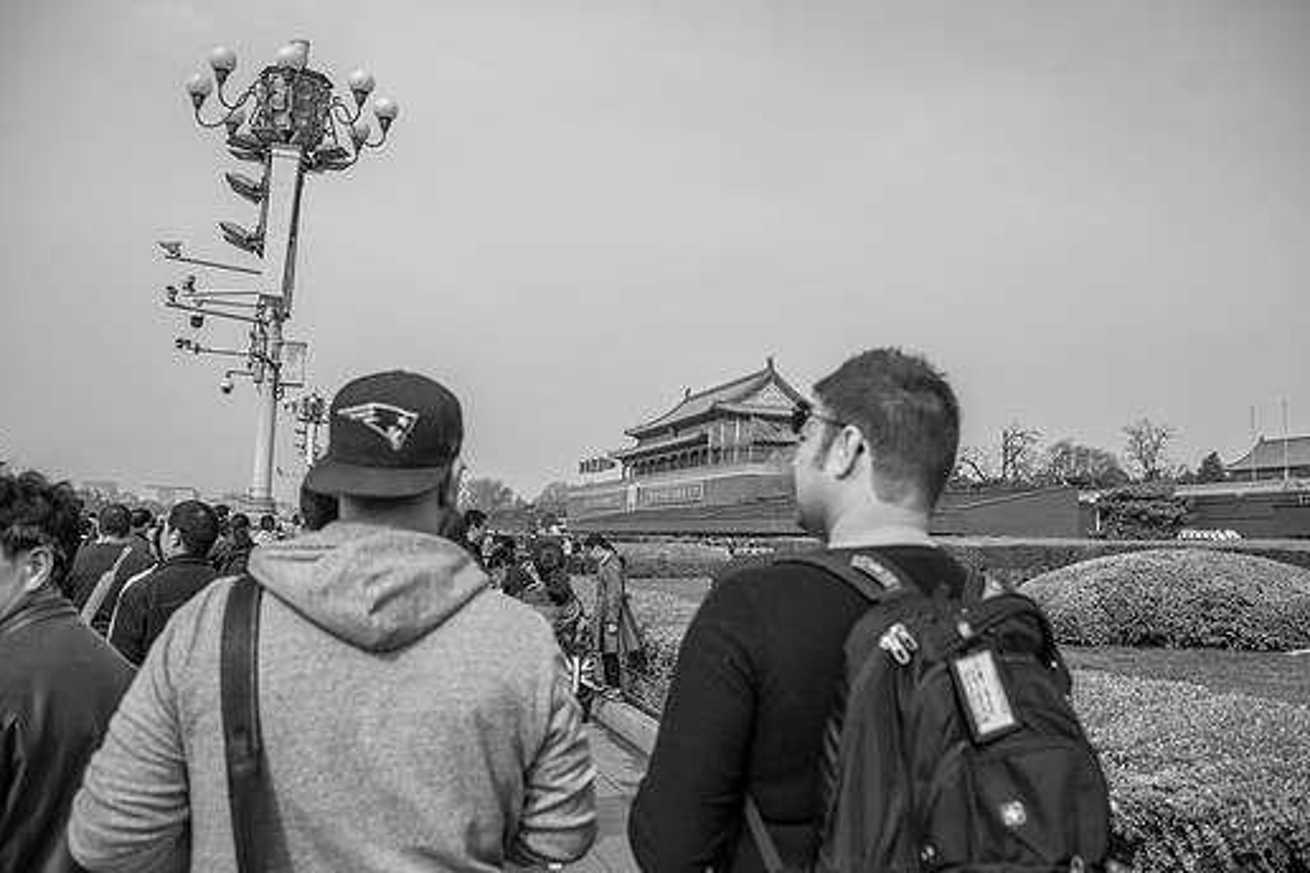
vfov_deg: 47.9
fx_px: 982
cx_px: 665
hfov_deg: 67.4
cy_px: 410
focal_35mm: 27
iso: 100
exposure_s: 1/320
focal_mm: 24
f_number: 4
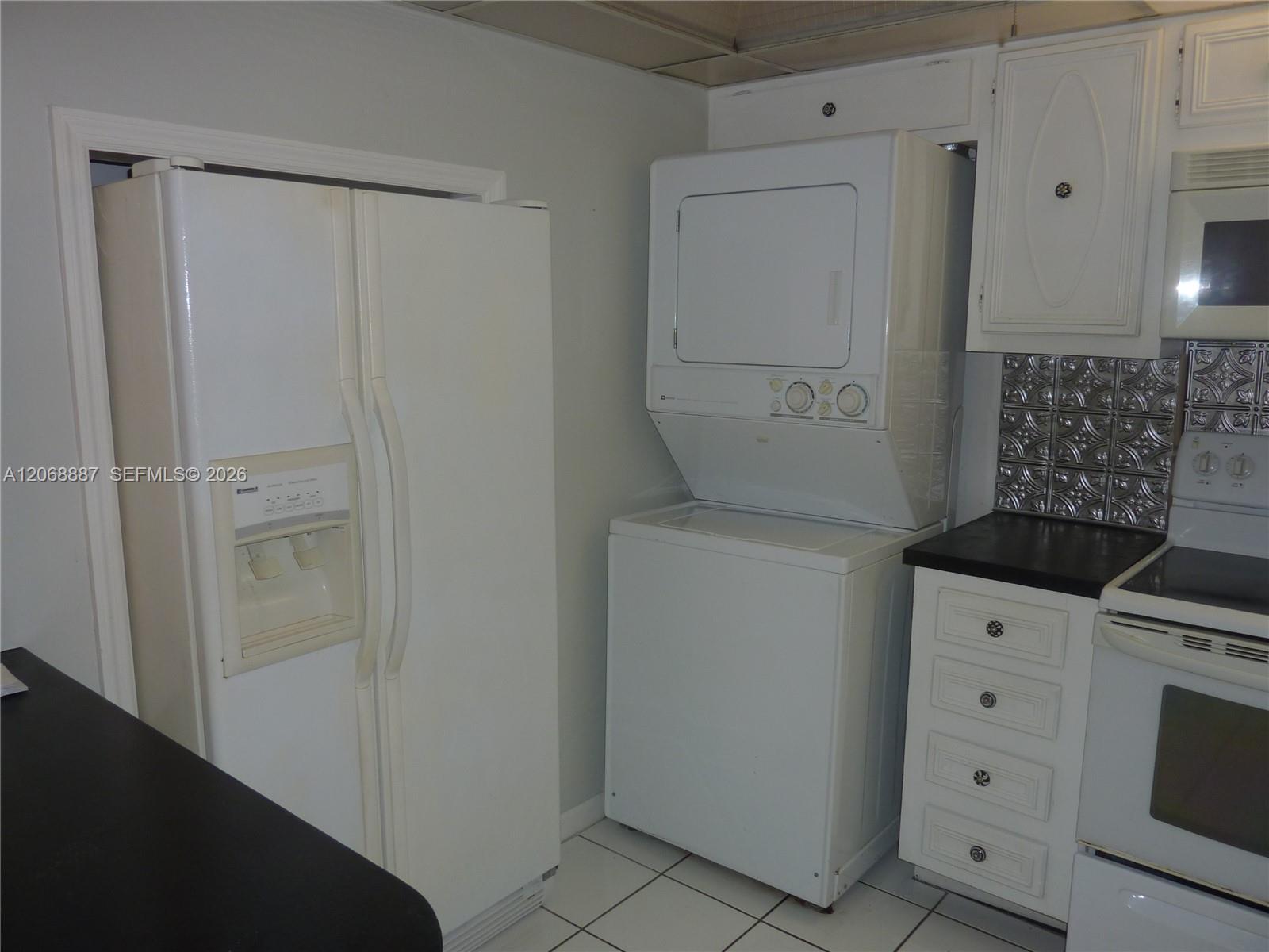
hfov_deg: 69.4
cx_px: 634
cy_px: 476
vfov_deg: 54.9
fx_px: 916
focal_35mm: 25
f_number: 3.3
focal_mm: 4.1
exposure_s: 1/30
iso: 80
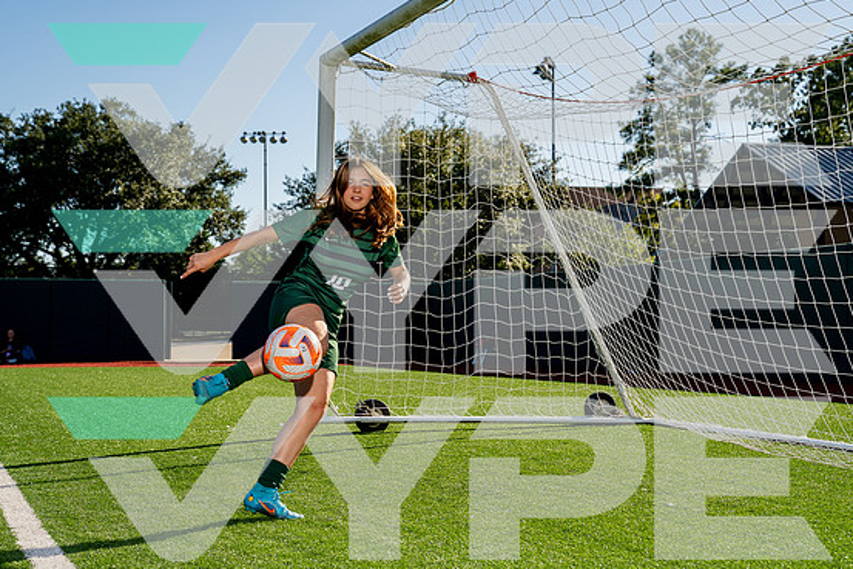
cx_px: 443
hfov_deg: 36.2
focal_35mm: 55
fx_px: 1303
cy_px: 292
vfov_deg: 24.6
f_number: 5
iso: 100
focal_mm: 49
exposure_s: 1/1250
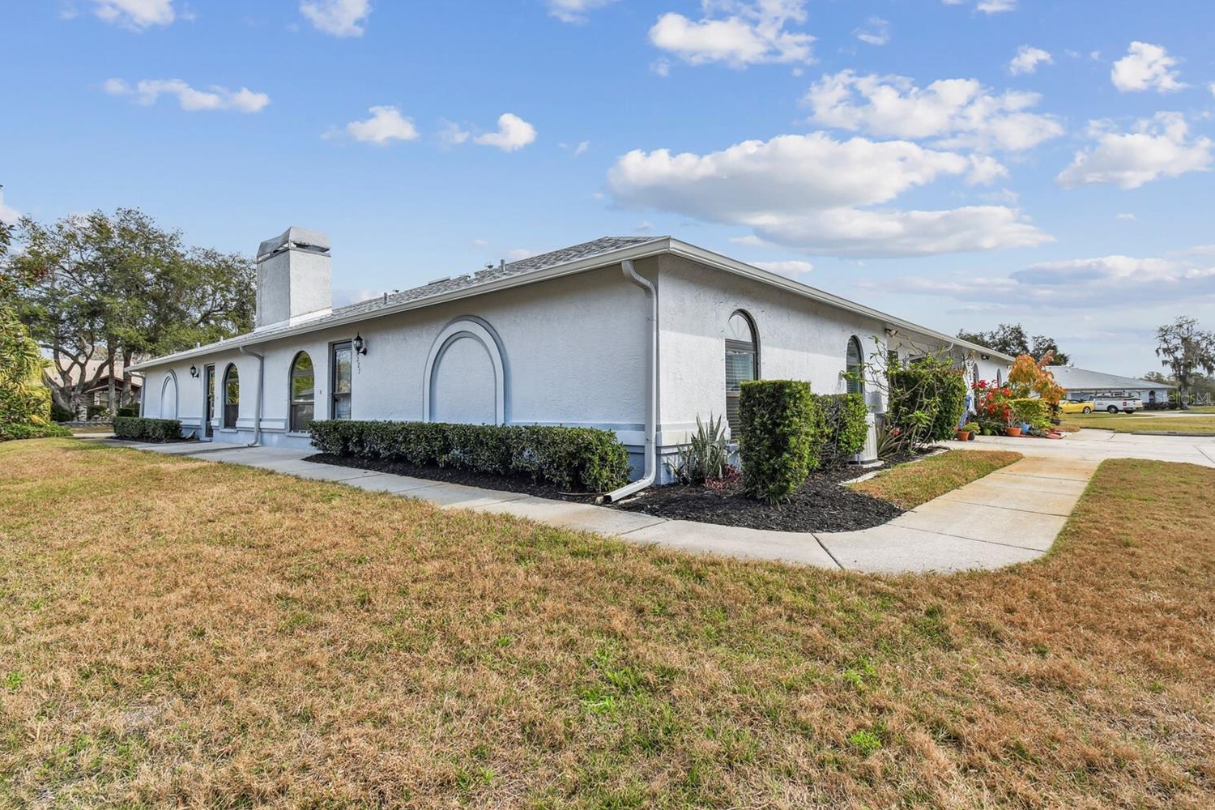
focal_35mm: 16
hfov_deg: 96.7
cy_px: 398
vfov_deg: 73.7
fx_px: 540
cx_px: 578
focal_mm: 10
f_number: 7.1
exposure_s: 1/320
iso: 100
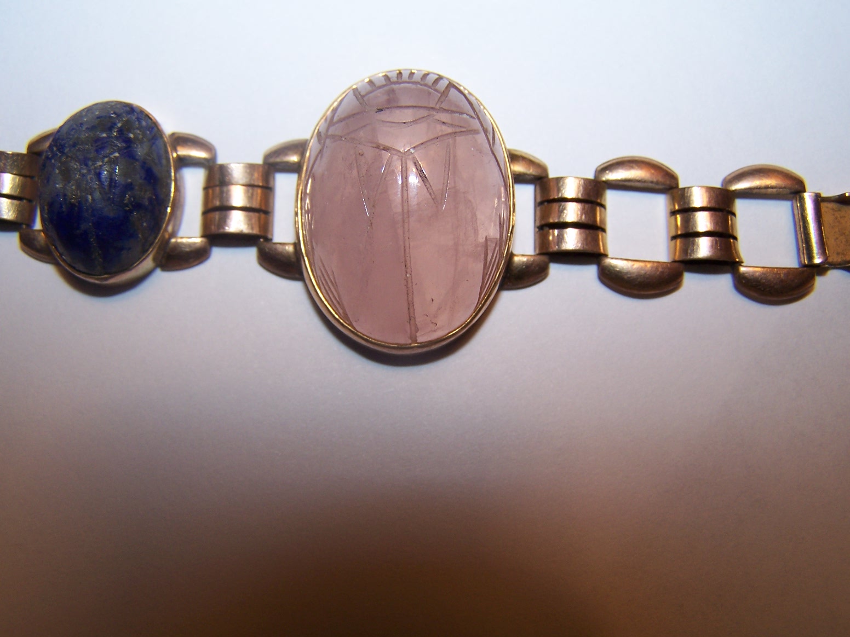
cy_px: 318
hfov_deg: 49.0
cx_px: 425
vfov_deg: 37.7
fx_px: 933
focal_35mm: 38
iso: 80
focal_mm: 6.3
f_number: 2.8
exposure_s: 1/60
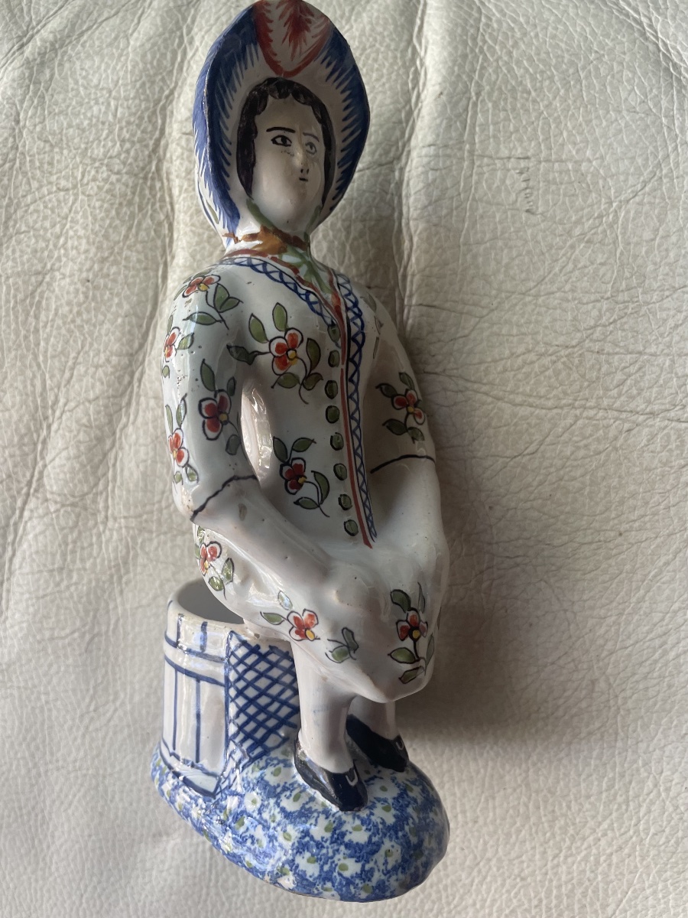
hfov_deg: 53.1
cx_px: 344
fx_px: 689
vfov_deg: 67.3
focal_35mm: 26
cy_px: 459
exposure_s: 1/121
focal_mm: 4.2
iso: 100
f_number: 1.6
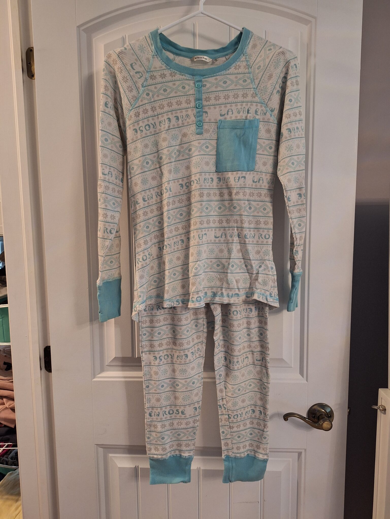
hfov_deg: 58.9
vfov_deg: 73.9
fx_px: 346
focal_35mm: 23
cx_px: 195
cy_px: 260
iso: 200
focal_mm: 5.54
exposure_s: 1/40
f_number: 1.8
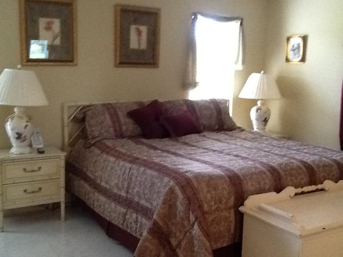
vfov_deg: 32.9
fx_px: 436
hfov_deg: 42.9
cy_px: 128
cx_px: 172
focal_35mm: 44
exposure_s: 1/33
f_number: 2.4
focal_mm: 2.03
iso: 320
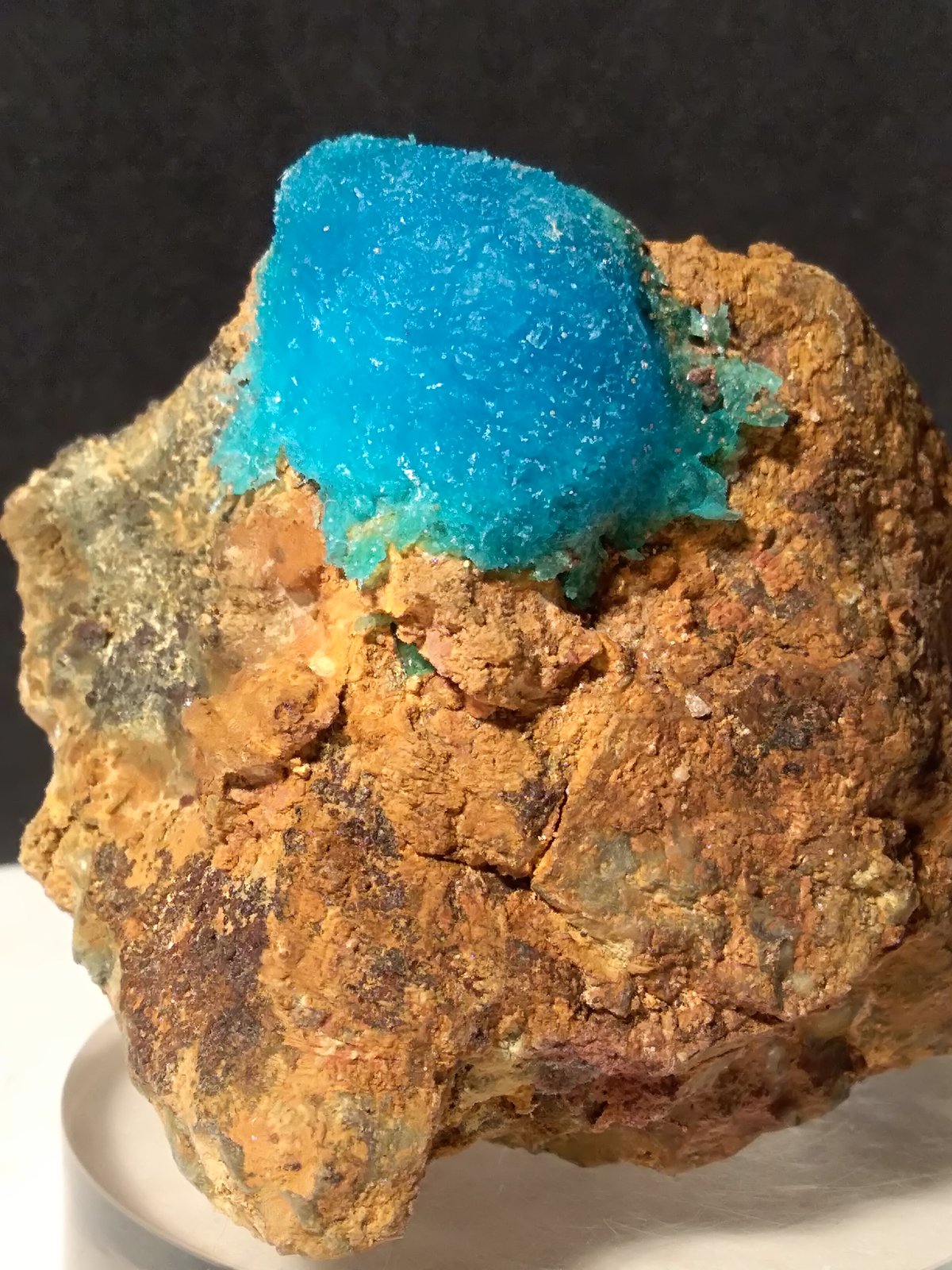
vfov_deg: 67.3
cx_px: 476
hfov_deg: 53.1
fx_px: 953
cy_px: 635
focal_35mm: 26
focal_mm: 3.54
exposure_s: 1/50
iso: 149
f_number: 2
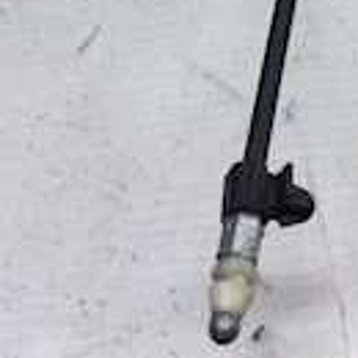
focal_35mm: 95
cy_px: -262
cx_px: 408
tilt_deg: -53.4
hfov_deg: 17.6
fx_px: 1112
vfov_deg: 15.9
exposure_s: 1/100
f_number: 2.2
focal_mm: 4.15
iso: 50
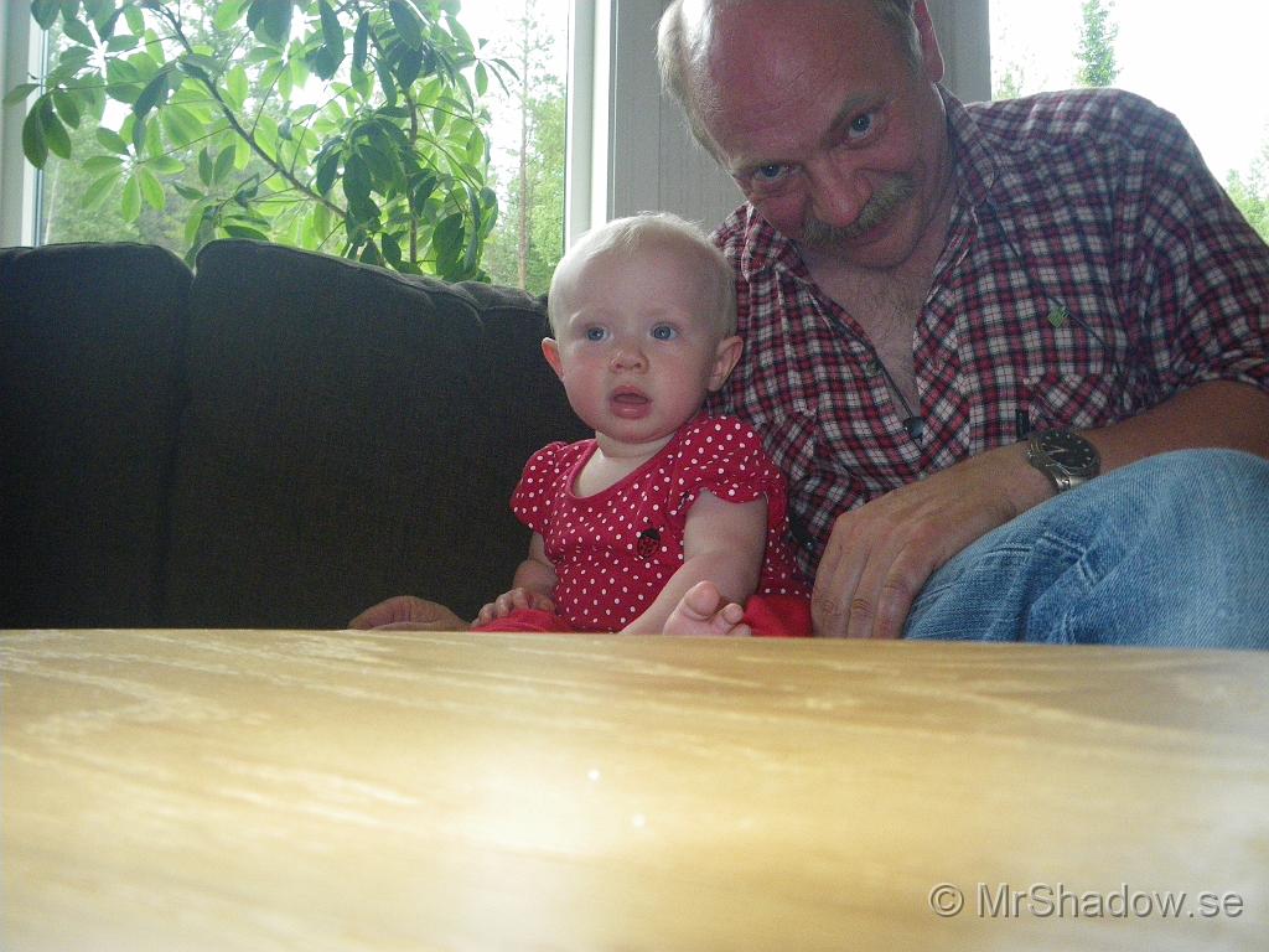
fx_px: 1026
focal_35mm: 28
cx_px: 634
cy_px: 476
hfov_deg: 63.4
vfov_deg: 49.7
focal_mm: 5
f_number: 3.5
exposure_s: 1/50
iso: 400
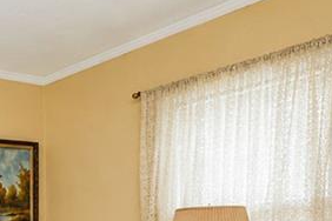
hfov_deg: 26.3
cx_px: -152
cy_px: 266
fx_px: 535
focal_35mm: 58
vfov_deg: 21.7
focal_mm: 16
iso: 64
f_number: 4
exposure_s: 1/6
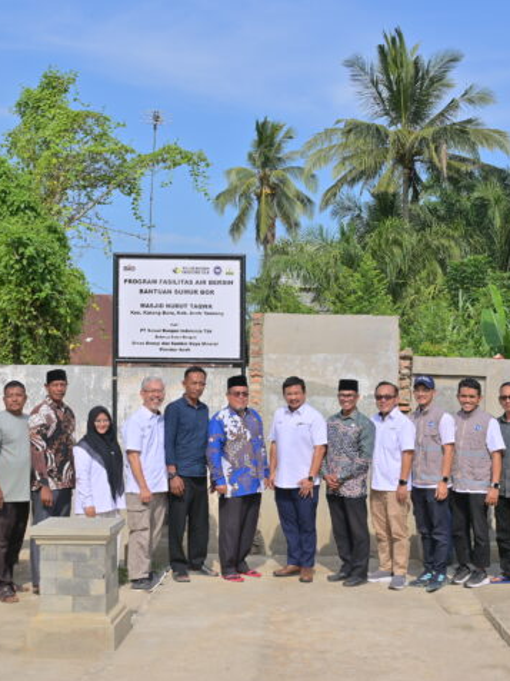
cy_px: 333
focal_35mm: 53
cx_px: 274
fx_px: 1041
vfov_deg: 36.2
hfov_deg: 27.5
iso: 125
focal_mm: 35
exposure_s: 1/400
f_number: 10
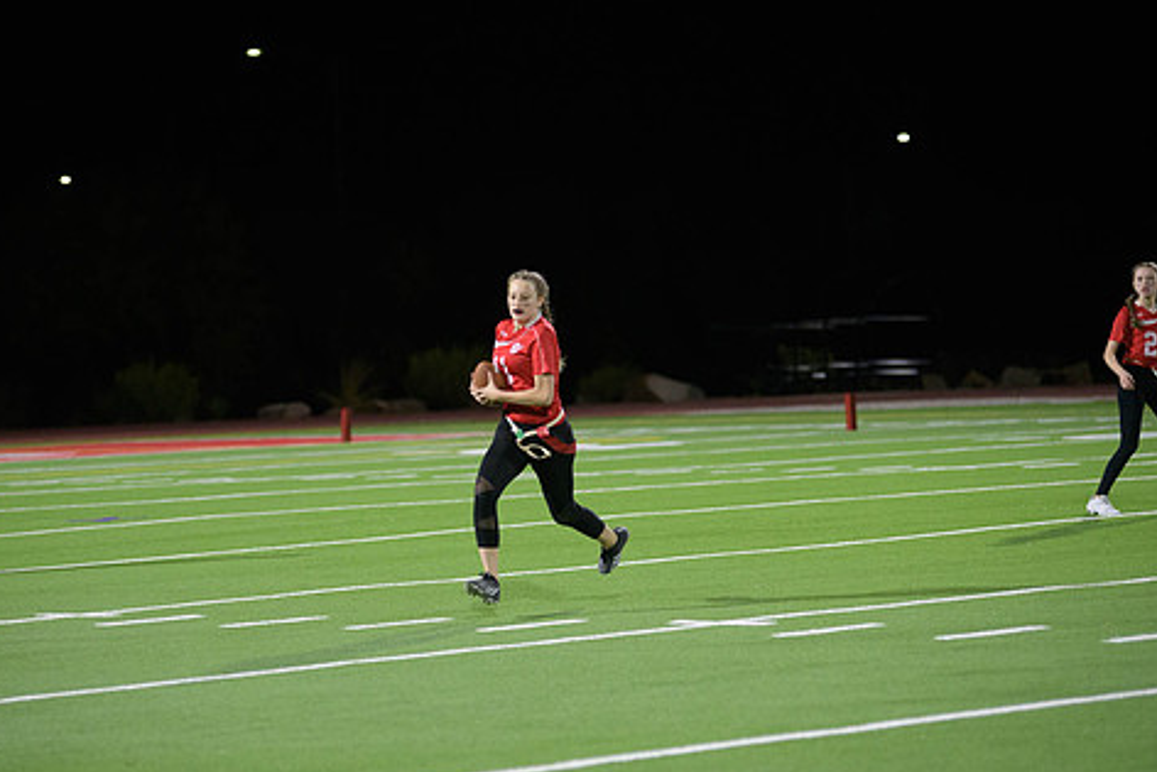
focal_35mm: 178
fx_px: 5722
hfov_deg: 11.5
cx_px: 500
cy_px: 391
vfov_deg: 7.7
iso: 3600
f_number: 2.8
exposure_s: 1/640
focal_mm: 145
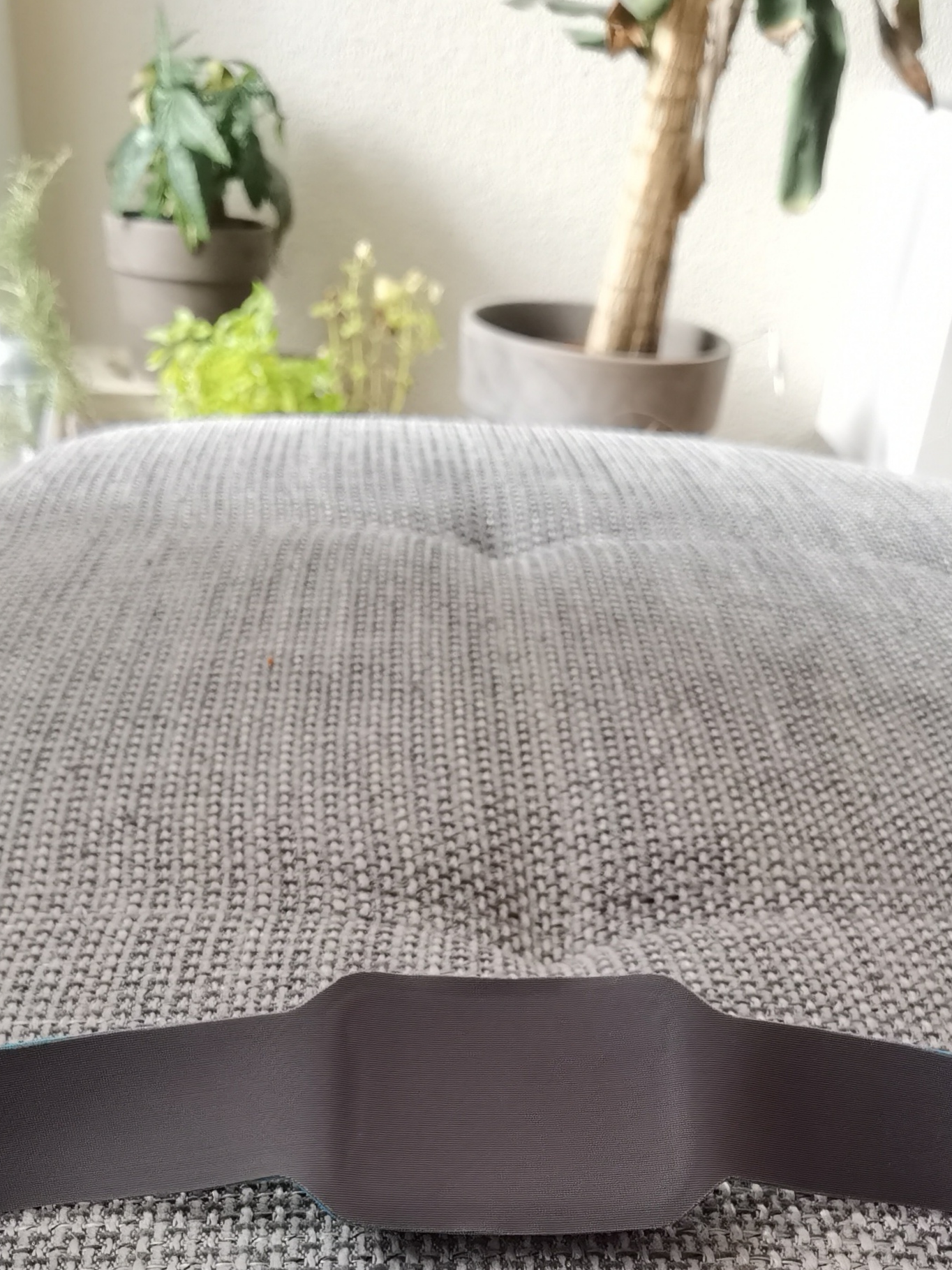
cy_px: 1138
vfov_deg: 49.5
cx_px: 528
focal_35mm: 33
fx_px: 1210
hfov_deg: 42.9
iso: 400
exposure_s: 1/50
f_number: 1.8
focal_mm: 4.4
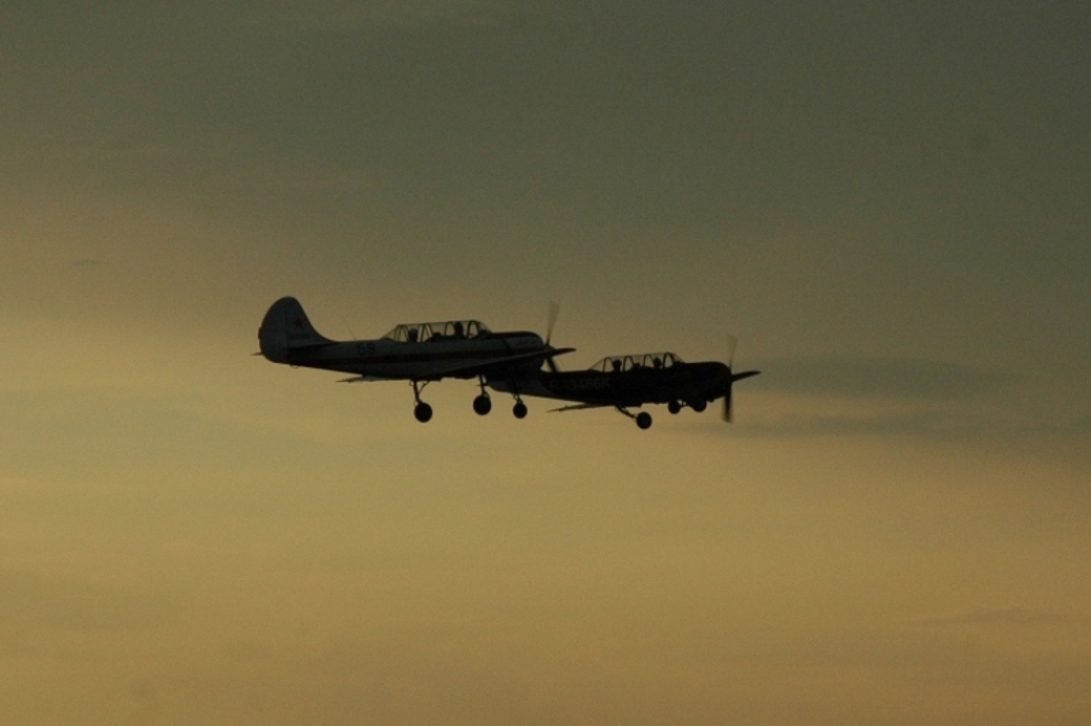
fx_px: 3179
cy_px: 363
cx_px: 546
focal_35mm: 105
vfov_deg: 13.0
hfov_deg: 19.5
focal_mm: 70
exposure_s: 1/400
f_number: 11
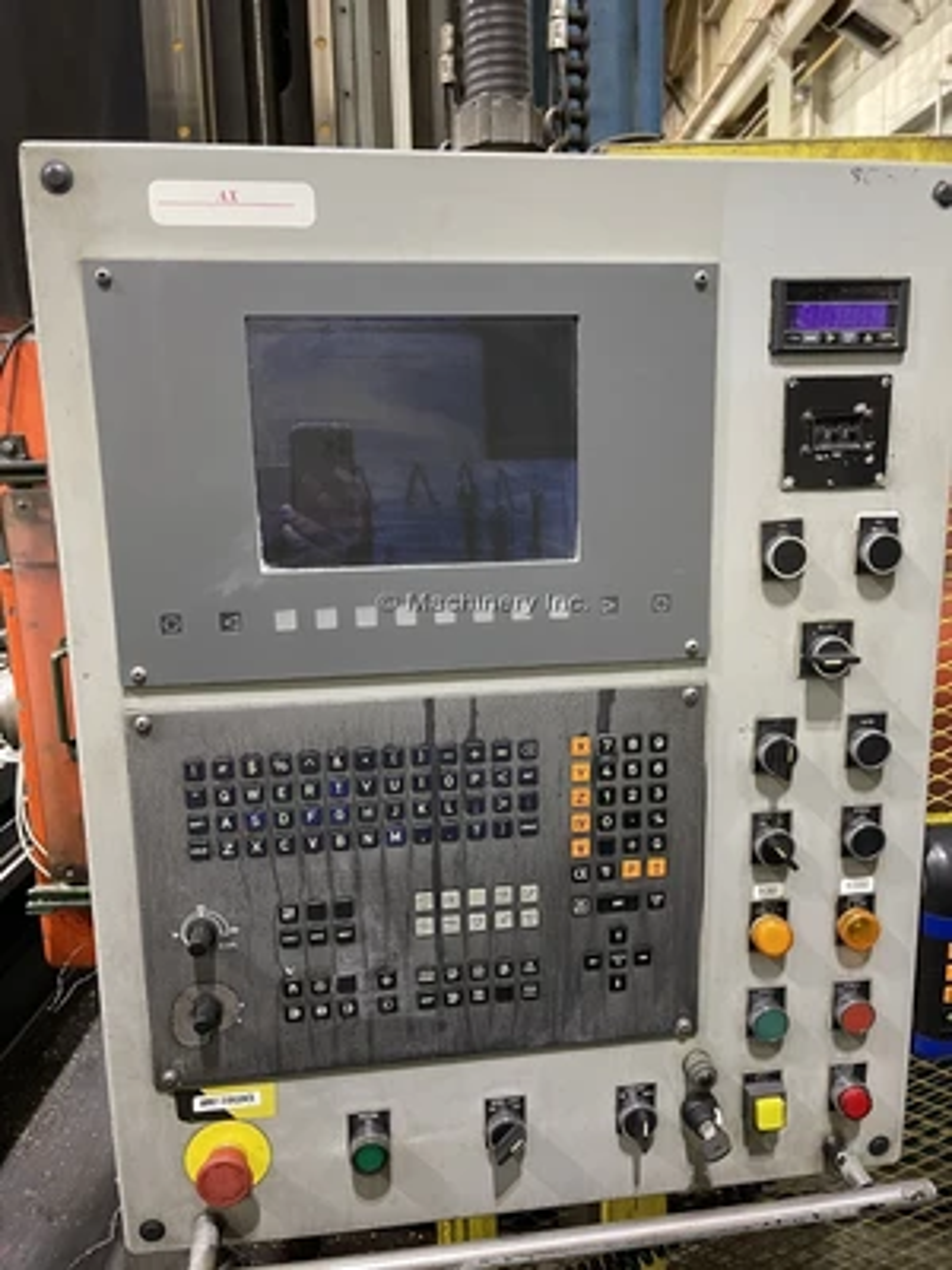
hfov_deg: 54.9
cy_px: 635
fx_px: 917
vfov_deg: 69.4
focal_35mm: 25
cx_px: 476
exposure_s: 1/60
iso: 400
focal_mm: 5.1
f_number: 1.6
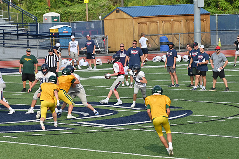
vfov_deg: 5.4
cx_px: 120
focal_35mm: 255
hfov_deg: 8.1
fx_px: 1693
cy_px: 80
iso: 180
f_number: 5.6
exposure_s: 1/800
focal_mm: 170
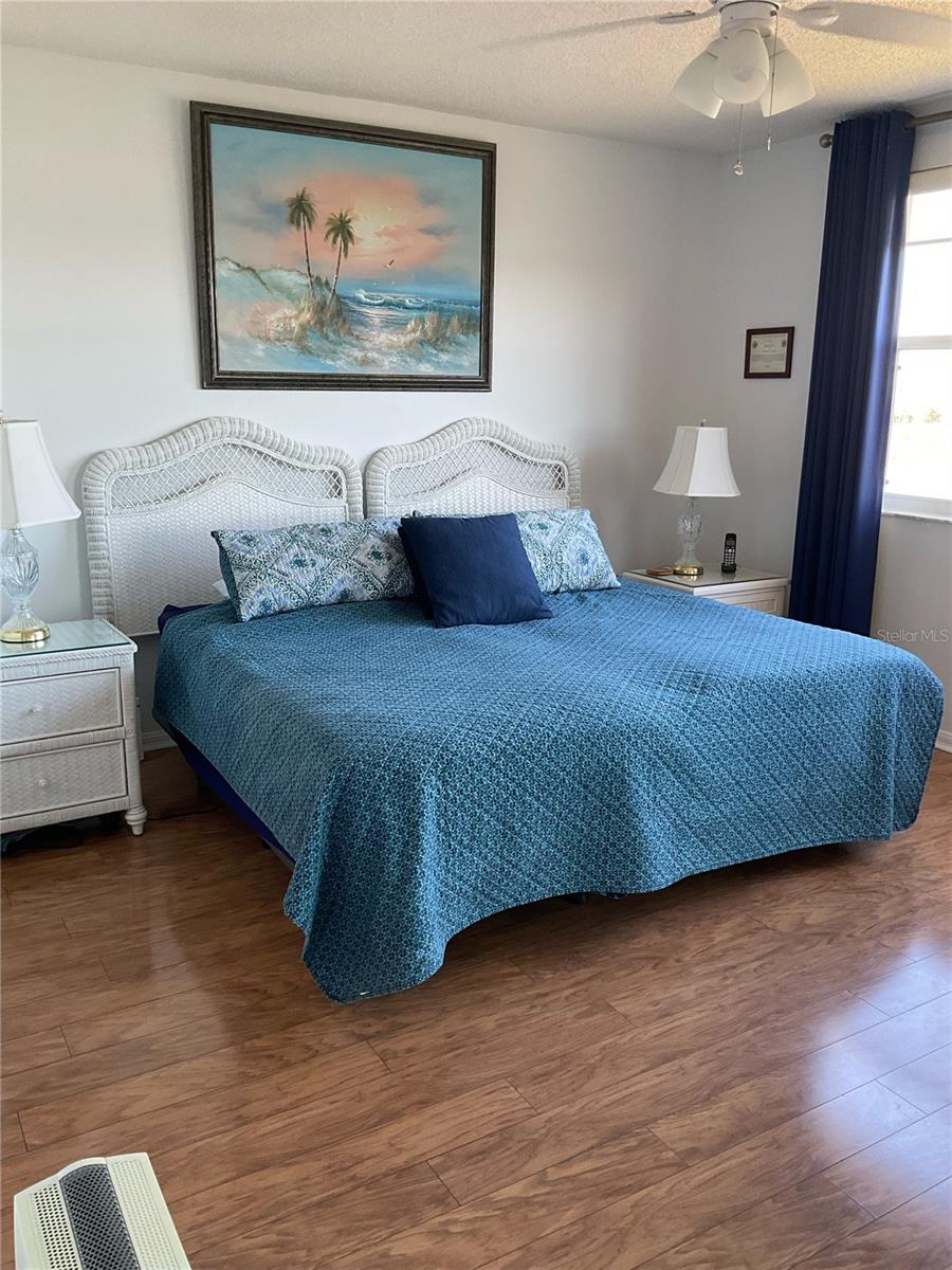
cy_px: 635
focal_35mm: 29
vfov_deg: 61.7
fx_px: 1063
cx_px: 476
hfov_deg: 48.2
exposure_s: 1/60
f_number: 1.8
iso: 80
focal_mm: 3
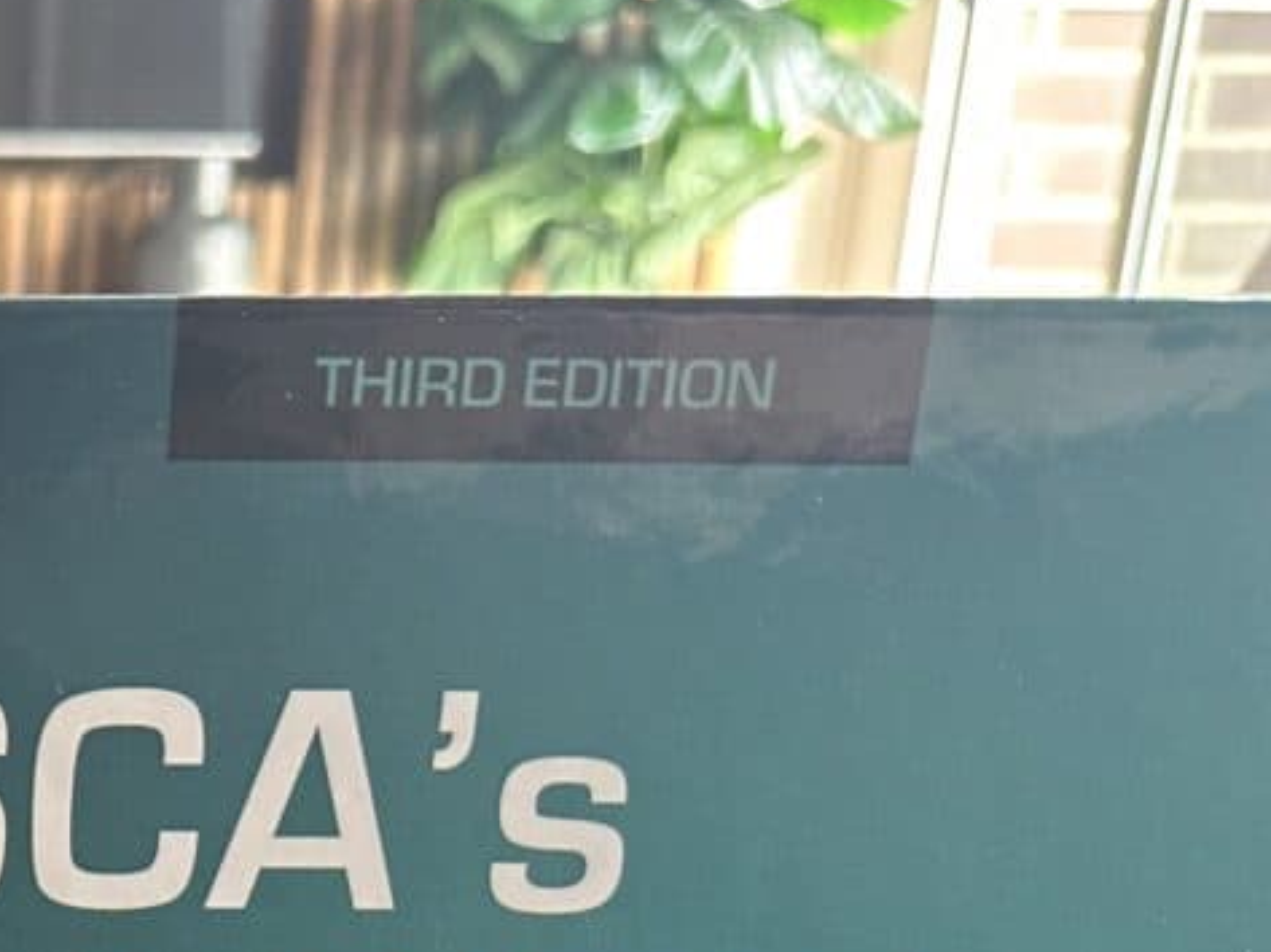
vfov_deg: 16.9
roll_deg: -0.1
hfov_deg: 21.9
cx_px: -489
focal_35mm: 78
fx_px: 2862
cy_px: 1466
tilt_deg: -22.2
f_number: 1.78
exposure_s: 1/60
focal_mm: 6.86
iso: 250
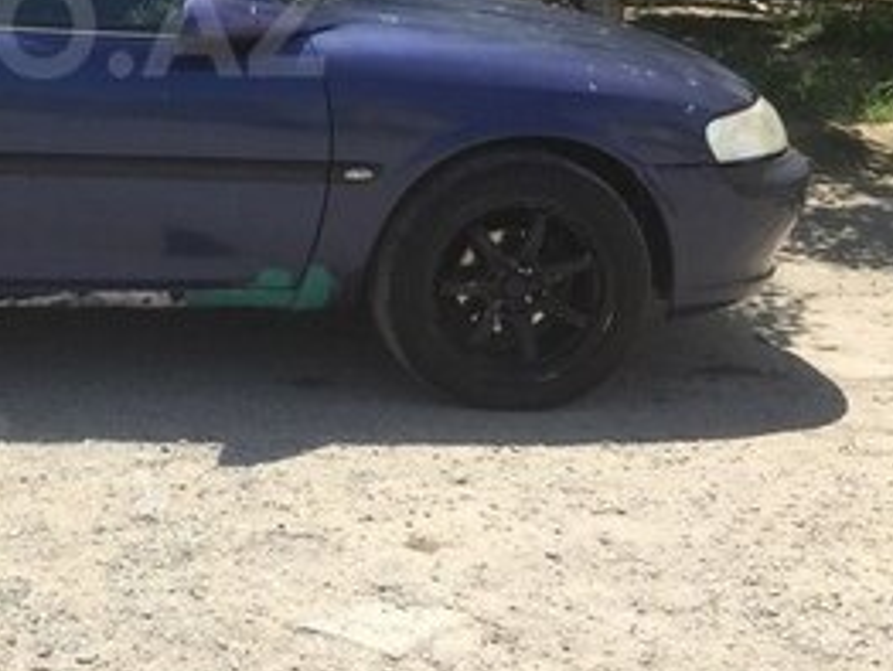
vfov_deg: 19.7
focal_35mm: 73
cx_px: -24
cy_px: 26
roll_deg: -3.7
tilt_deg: -6.2
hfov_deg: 25.2
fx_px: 1885
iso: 32
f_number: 2.2
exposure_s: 1/1522
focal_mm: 4.15
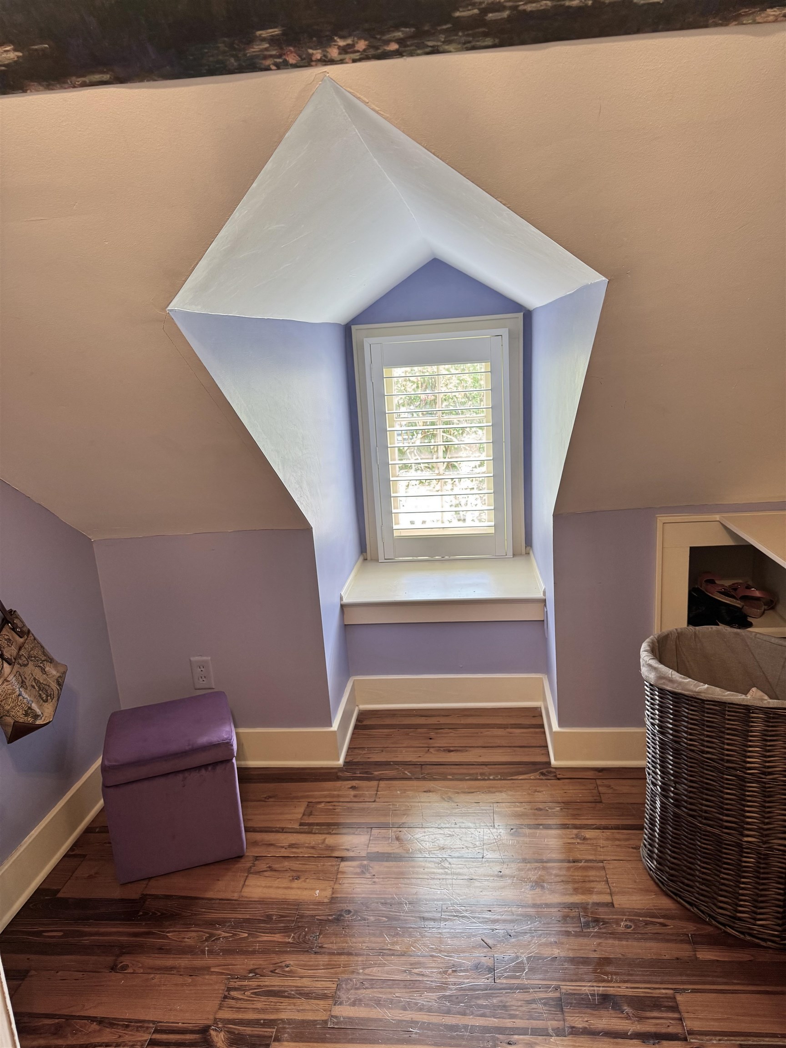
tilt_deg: -13.2
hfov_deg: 56.8
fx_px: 727
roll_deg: +3.9
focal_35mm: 24
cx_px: 393
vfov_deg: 71.6
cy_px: 524
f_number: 1.78
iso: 125
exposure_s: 1/60
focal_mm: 6.76
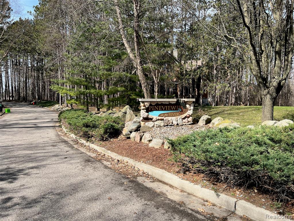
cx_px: 147
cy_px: 110
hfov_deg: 67.3
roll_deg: +0.0
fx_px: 221
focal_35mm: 26
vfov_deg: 53.1
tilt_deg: -2.9
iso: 50
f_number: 1.5
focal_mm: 5.7
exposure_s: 1/2165
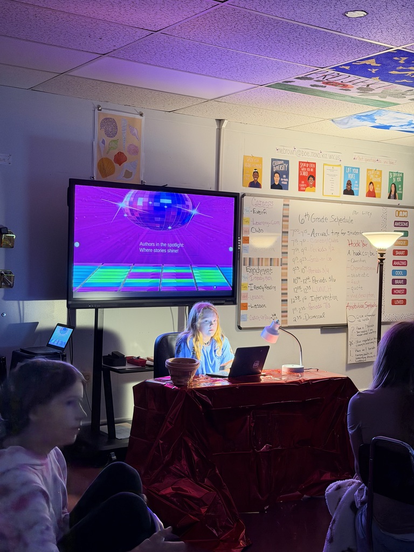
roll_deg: -1.6
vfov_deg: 39.7
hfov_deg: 30.3
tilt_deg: -2.2
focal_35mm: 48
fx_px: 765
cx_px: 207
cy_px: 276
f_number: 1.78
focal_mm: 6.76
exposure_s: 1/40
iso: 400
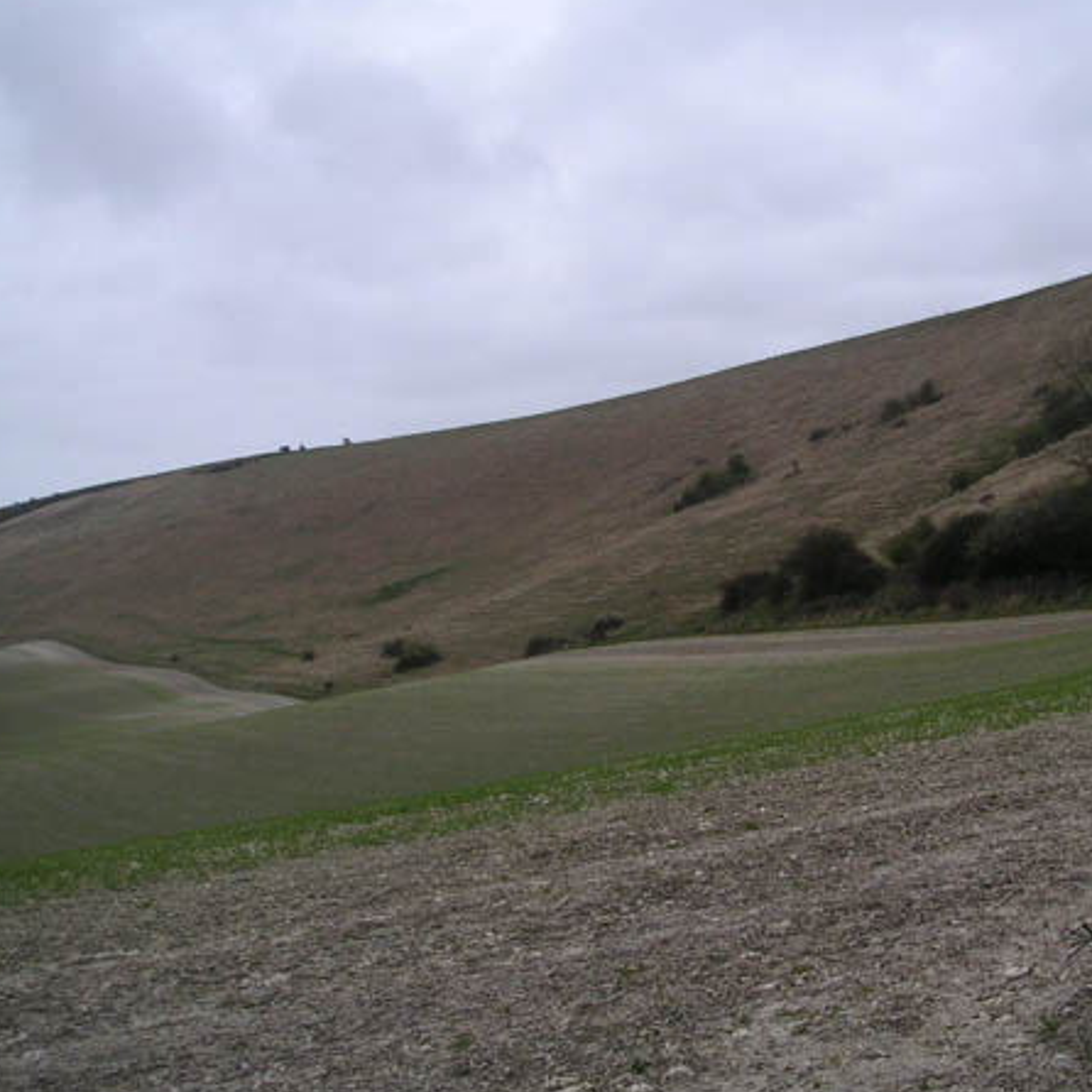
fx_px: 1749
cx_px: 717
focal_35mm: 49
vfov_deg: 34.7
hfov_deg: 34.4
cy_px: 526
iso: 50
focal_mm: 6
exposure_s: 1/750
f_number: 2.8
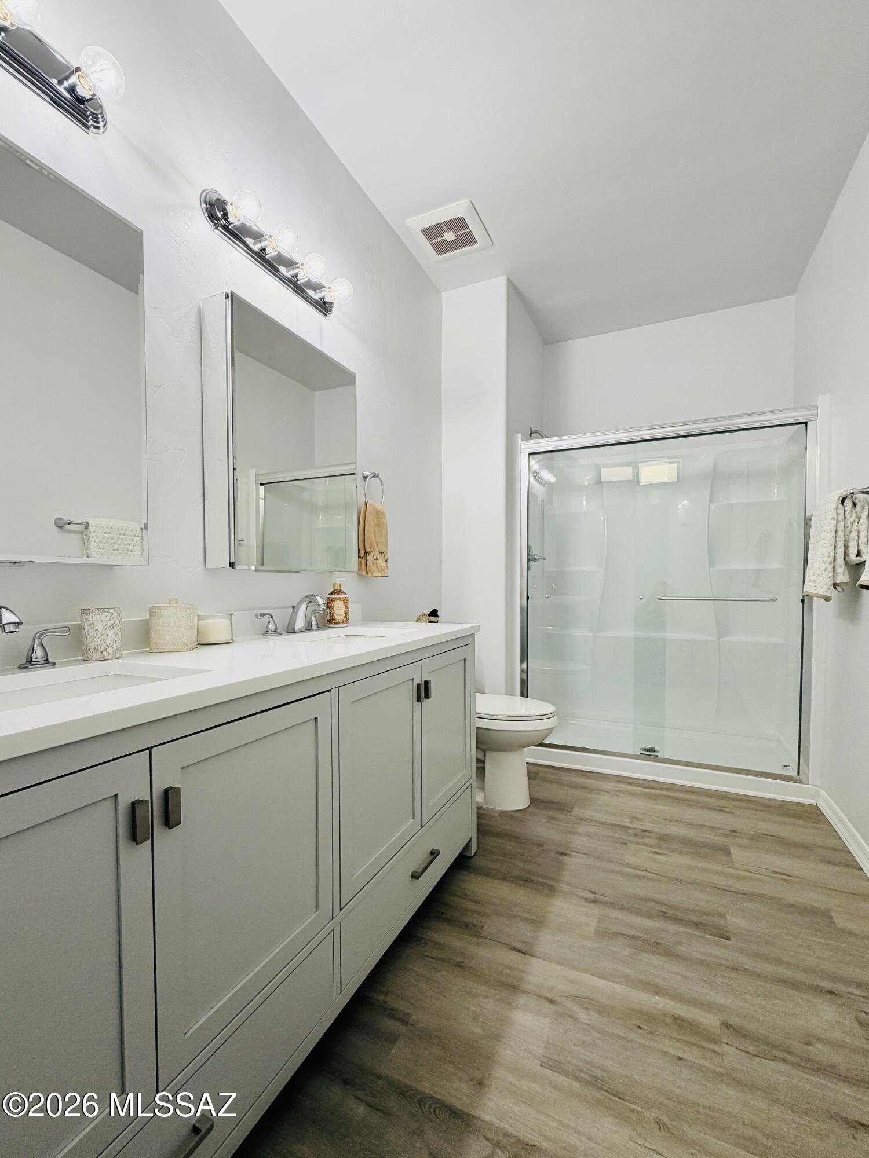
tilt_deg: +0.5
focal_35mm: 14
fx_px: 469
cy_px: 579
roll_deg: +0.2
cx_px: 434
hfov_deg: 85.7
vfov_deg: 102.1
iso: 125
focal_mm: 2.22
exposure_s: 1/120
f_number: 2.2
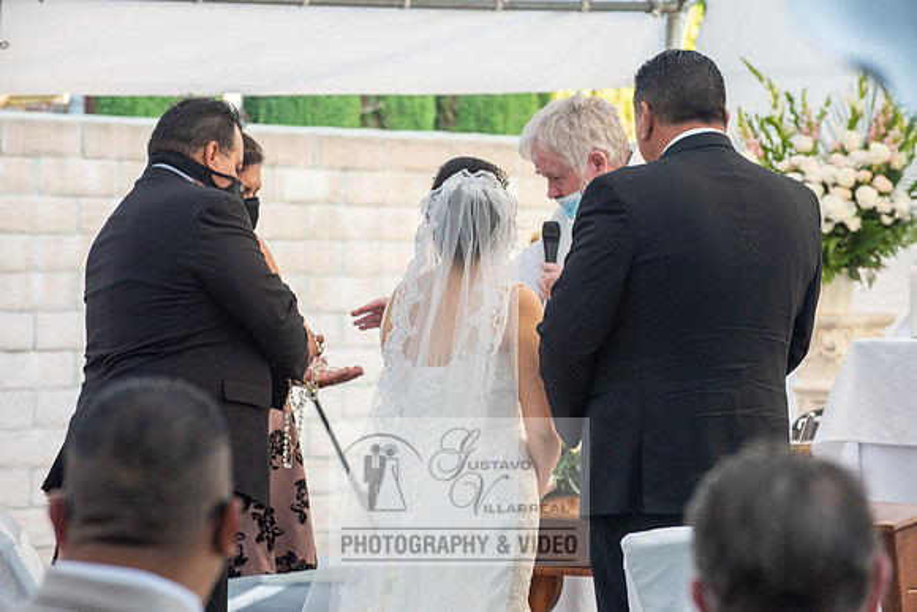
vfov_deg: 8.1
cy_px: 306
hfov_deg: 12.1
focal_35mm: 170
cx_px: 458
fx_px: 4331
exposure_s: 1/125
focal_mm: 170
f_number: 6.3
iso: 800
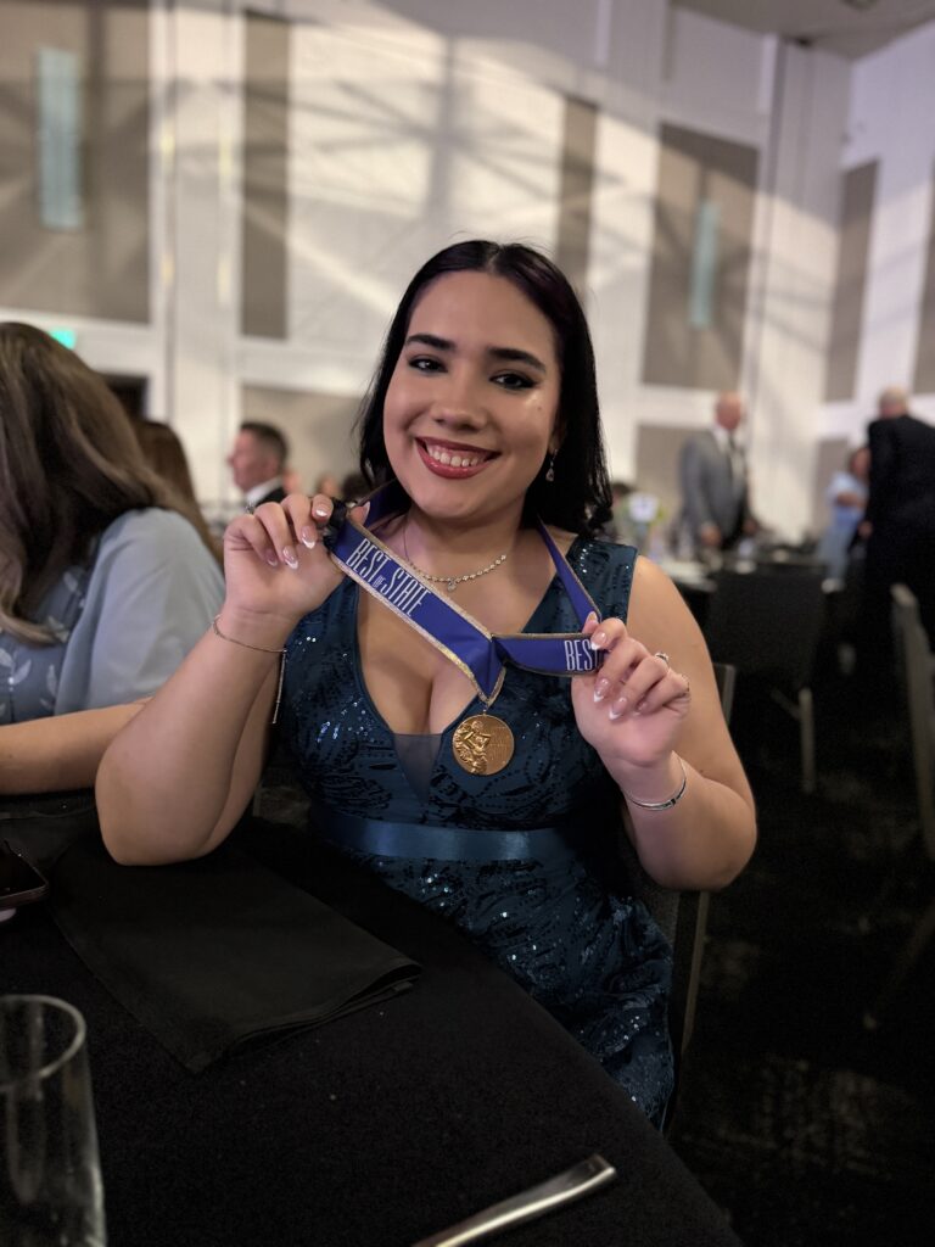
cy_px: 624
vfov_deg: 71.6
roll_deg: -2.7
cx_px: 468
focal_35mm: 24
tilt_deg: -8.0
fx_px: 864
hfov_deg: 56.8
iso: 1600
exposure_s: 1/24
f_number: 1.78
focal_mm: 6.76
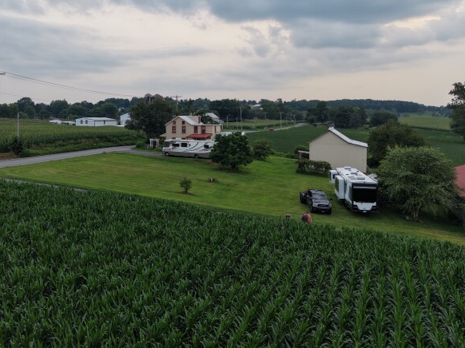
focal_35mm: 33
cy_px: 116
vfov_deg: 42.3
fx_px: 443
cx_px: 188
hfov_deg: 55.0
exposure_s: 1/320
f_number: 1.8
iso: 100
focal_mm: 8.67
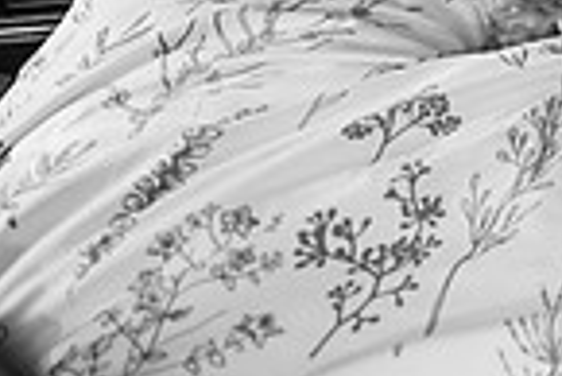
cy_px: 52
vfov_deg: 14.2
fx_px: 1500
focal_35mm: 96
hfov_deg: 17.0
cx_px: 1050
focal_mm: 24
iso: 1250
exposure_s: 1/250
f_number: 2.8
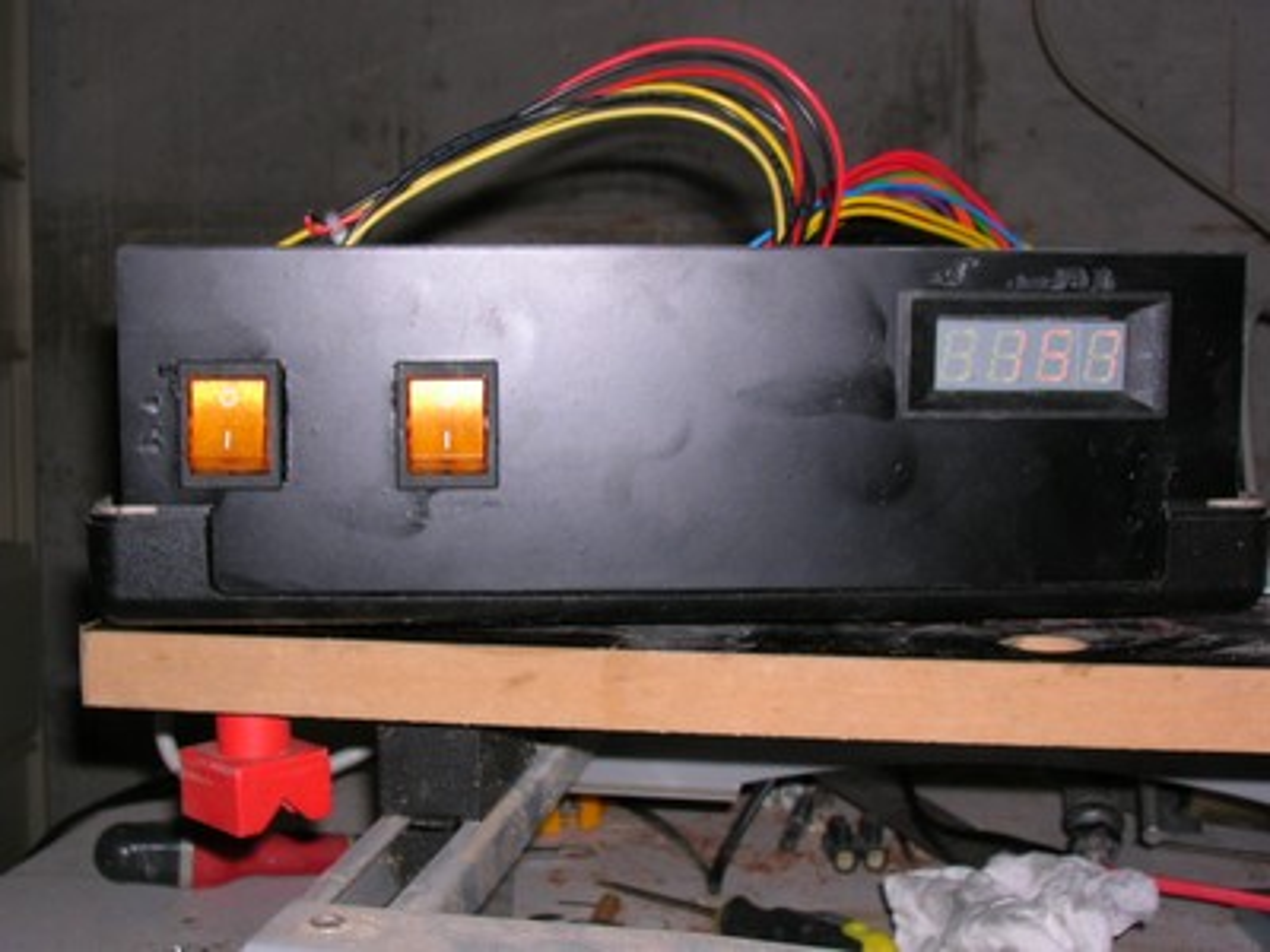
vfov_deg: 31.5
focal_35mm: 46
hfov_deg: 41.2
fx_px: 1688
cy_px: 476
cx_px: 635
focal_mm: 7.7
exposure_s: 1/60.1
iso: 50
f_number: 5.4
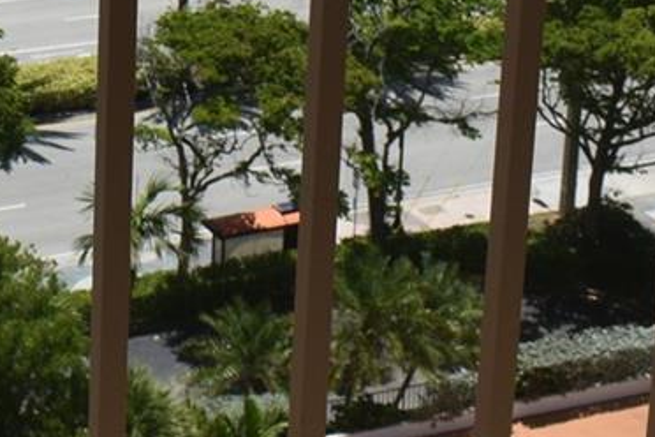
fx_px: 2110
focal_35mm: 116
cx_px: -125
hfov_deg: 16.9
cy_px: -245
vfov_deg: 11.3
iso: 100
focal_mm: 18
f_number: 9
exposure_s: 1/320
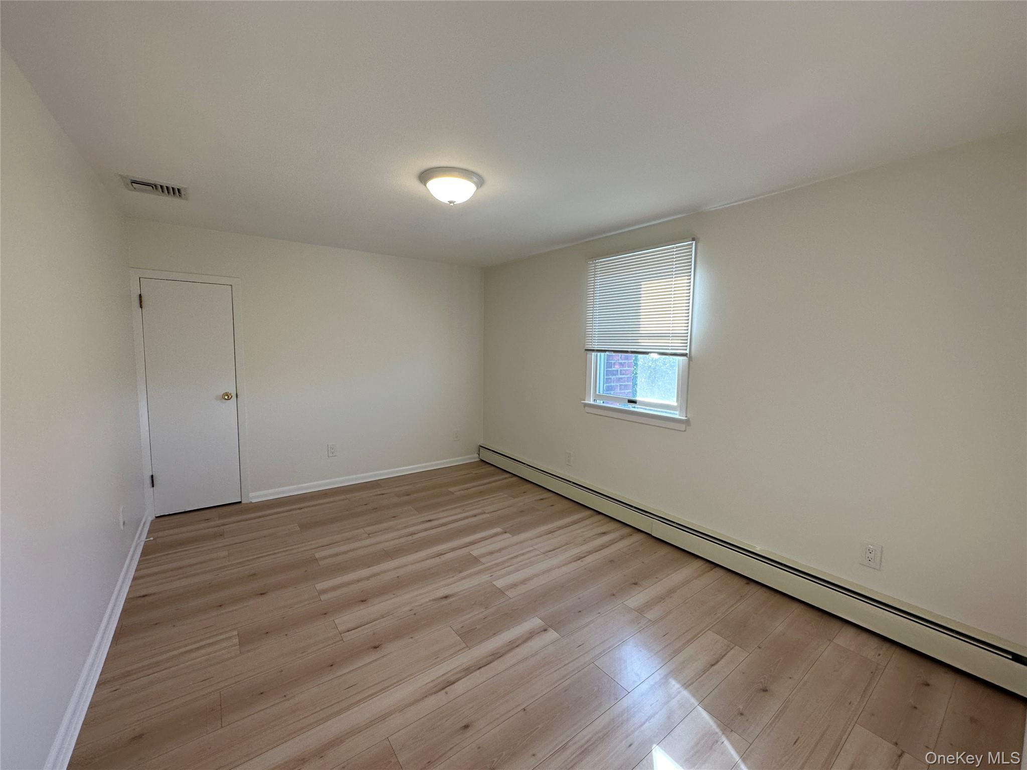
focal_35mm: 14
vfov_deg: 85.7
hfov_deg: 102.1
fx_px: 415
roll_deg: -0.9
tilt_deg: -5.5
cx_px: 514
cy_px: 385
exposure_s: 1/120
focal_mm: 2.22
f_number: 2.2
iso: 80
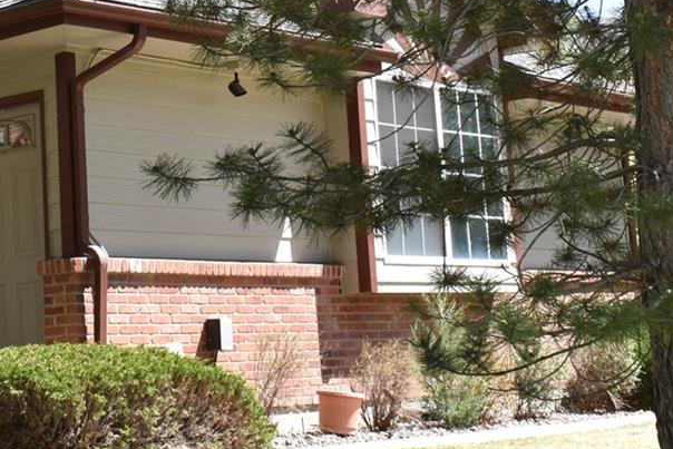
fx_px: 1708
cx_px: 107
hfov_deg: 21.9
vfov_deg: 14.7
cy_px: -7
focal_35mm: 91
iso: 160
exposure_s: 1/80
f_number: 11
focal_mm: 23
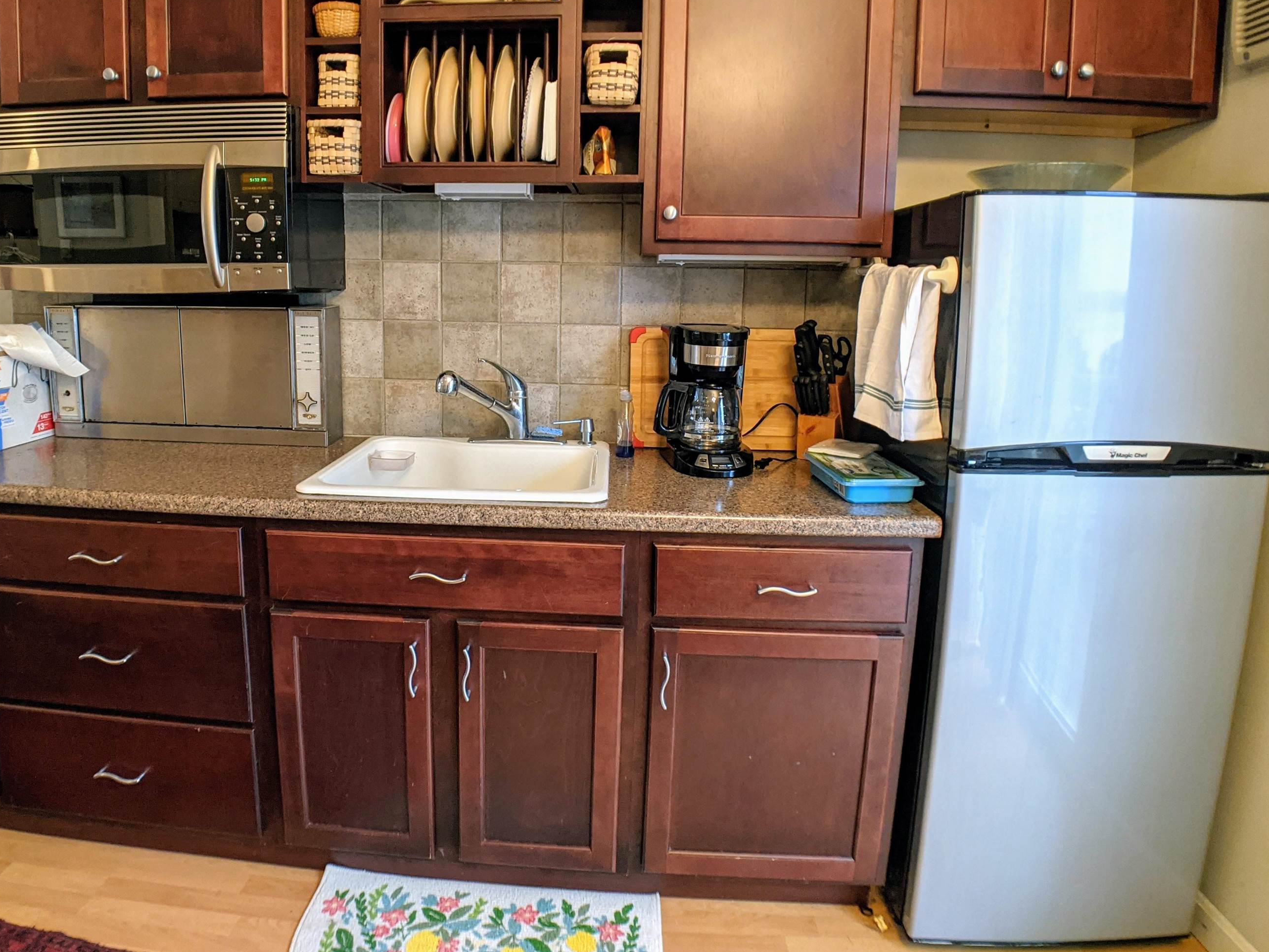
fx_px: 1173
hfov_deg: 56.7
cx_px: 558
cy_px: 402
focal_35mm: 32
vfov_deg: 44.0
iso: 306
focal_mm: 4.44
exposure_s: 1/60
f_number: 1.8
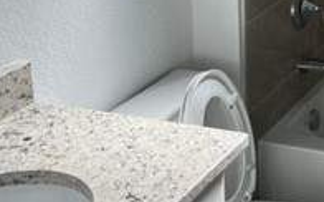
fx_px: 794
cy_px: -22
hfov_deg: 21.5
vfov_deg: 14.2
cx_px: 384
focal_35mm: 90
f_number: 1.6
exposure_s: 1/326
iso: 50
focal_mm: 5.1
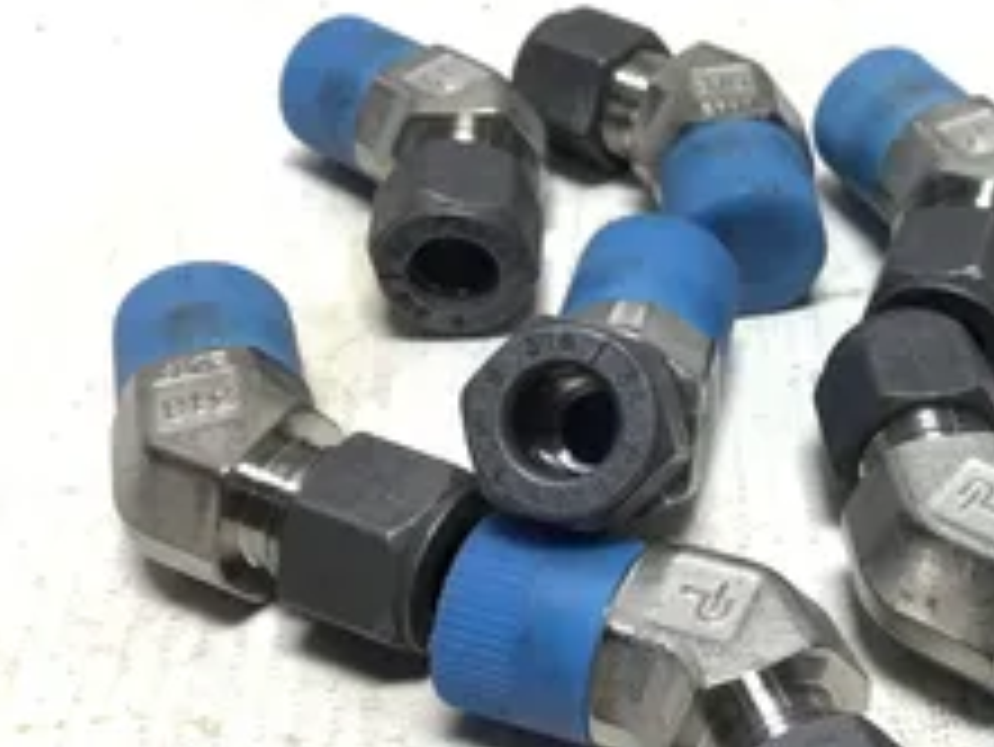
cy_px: 364
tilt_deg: -41.3
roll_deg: +0.3
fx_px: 1609
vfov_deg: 26.1
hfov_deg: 33.2
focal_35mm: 56
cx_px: 823
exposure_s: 1/120
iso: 40
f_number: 2.4
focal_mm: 3.3
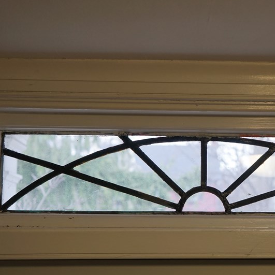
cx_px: 190
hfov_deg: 25.9
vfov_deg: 26.1
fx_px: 593
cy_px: 160
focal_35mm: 66
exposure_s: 1/160
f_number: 4
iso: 400
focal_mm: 38
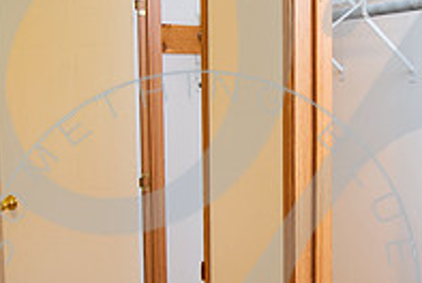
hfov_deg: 45.1
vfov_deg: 31.9
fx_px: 493
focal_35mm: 42
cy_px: 110
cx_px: 306
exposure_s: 1/40
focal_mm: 14
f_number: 2.8
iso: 200
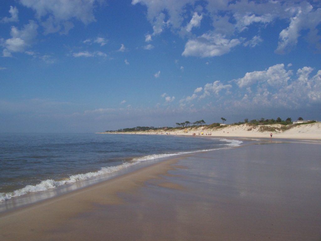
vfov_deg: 41.8
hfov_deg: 54.0
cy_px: 120
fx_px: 315
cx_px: 160
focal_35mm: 34
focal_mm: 5.6
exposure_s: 1/986
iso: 80
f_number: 5.1
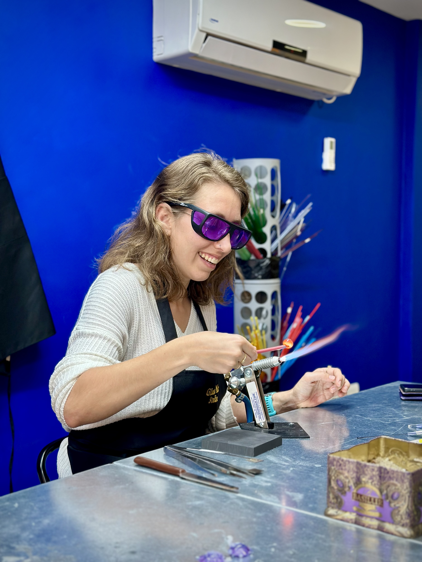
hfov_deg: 30.3
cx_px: 211
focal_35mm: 48
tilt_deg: -2.8
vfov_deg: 39.7
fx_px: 780
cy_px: 281
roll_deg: -0.5
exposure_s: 1/100
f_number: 1.78
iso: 100
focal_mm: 6.86
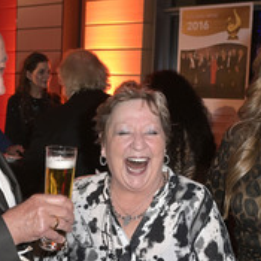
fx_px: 580
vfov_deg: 25.1
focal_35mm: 68
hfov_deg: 25.3
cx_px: 111
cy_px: 188
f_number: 5
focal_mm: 31
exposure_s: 1/50
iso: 2000
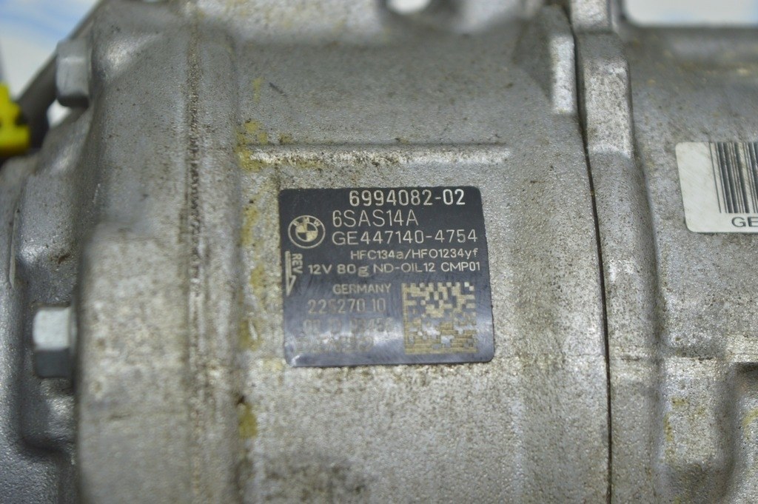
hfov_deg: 24.6
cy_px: 252
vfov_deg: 16.5
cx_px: 379
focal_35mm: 82
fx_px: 1736
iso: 400
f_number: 5.6
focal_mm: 55
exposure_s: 1/40
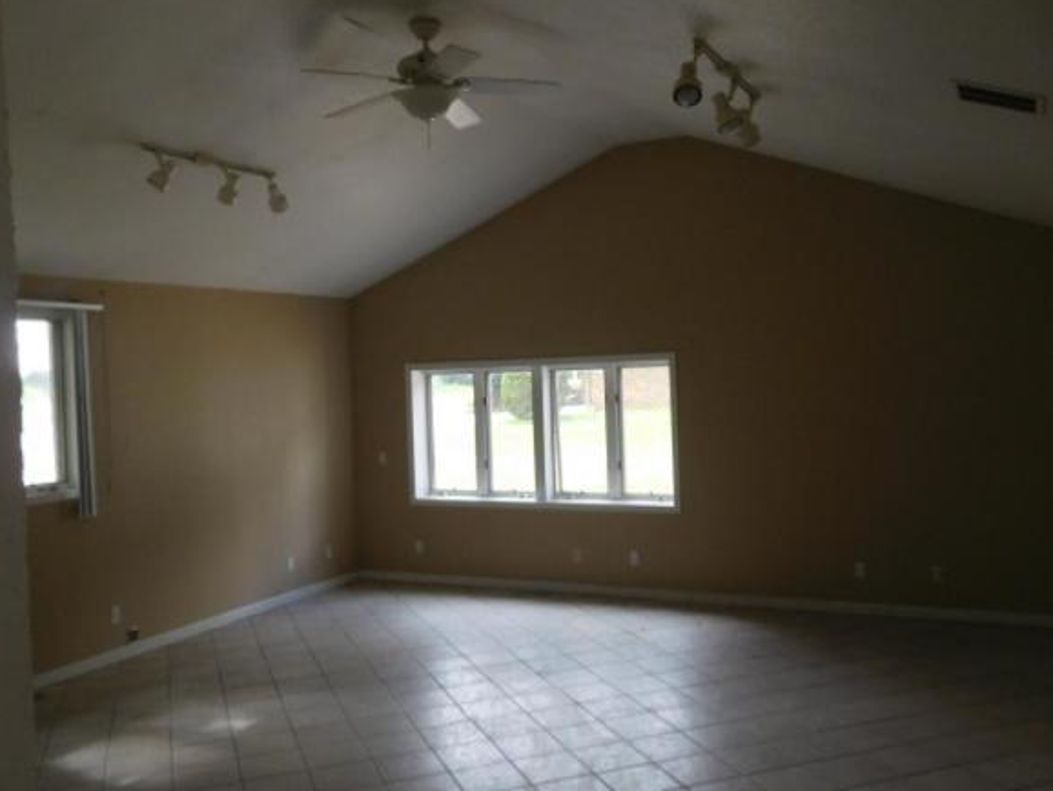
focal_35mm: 31
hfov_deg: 58.3
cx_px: 505
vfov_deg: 45.5
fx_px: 943
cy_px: 397
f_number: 3.5
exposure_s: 1/40
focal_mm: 5
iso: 125
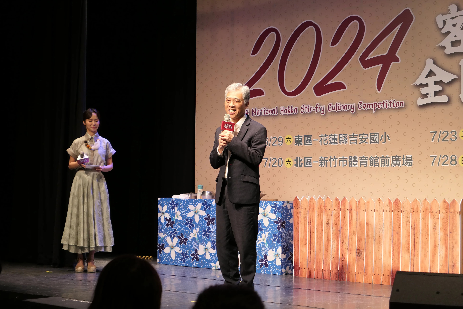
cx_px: 232
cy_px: 154
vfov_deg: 18.9
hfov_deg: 28.1
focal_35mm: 72
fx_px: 926
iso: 400
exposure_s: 1/125
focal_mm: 26.4
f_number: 2.8
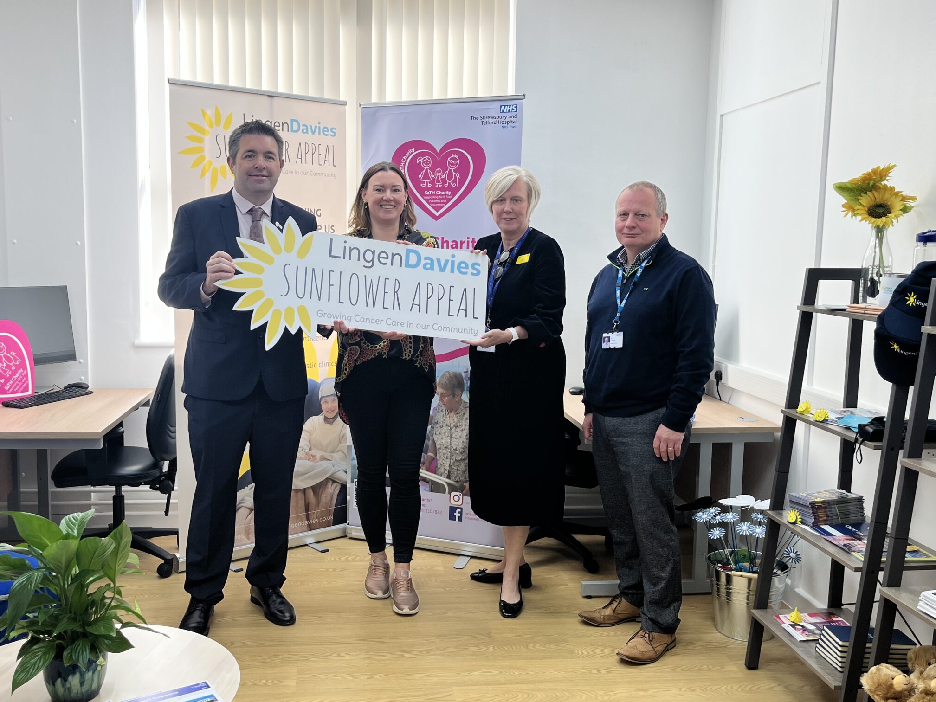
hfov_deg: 55.3
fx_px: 892
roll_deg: -0.7
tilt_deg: -5.7
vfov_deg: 42.9
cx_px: 441
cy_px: 339
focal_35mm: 33
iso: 32
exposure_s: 1/139
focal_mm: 5.1
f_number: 1.6
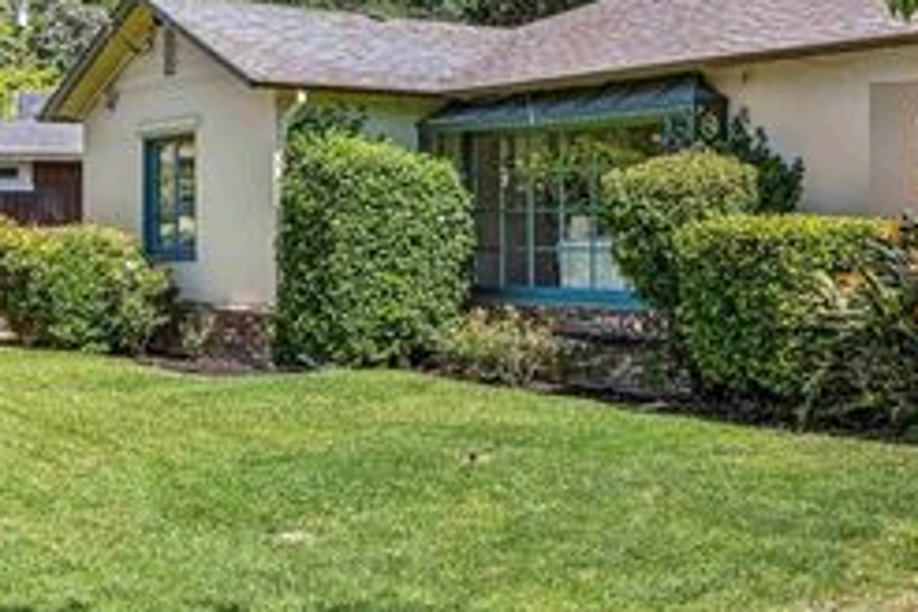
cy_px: 237
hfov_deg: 30.1
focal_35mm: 63
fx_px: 1606
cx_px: 877
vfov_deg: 21.5
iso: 250
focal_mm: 31
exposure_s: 1/125
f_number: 16
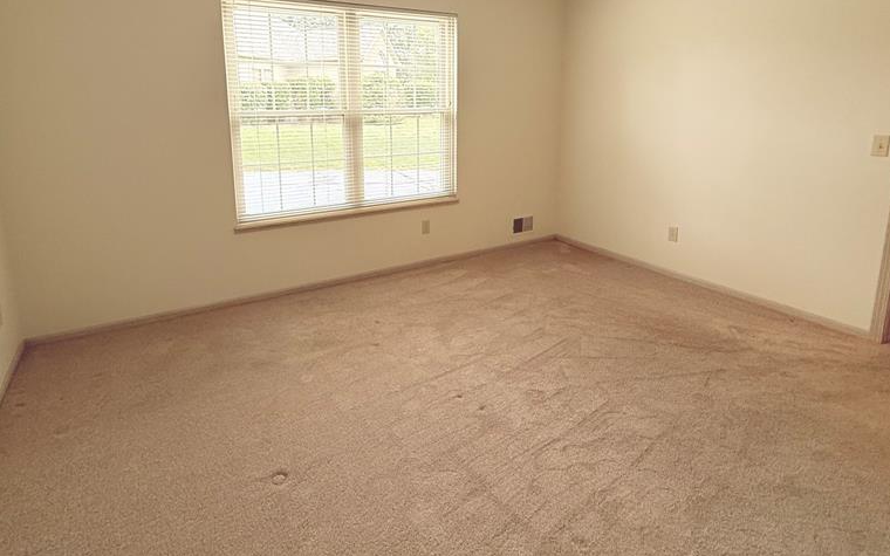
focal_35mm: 20
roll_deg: +0.6
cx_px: 411
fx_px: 485
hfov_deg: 84.9
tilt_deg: -9.7
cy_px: 185
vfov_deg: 58.3
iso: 125
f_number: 2.2
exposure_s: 1/120
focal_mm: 2.22
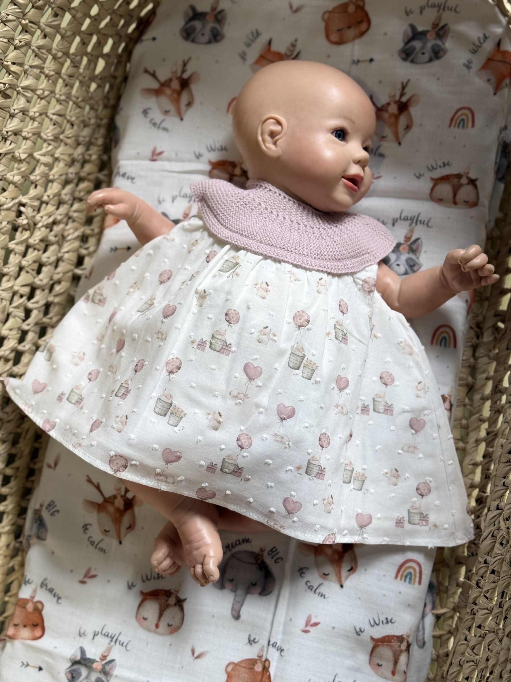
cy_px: 341
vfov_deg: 39.7
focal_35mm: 48
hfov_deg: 30.3
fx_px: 945
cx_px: 256
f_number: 1.78
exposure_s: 1/287
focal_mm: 6.76
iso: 64
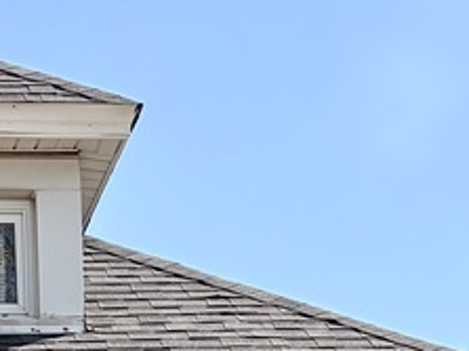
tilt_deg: +6.7
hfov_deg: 11.3
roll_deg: +1.1
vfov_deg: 7.9
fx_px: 2275
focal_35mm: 168
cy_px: 952
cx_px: -215
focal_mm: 5.96
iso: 50
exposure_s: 1/2012
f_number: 1.6
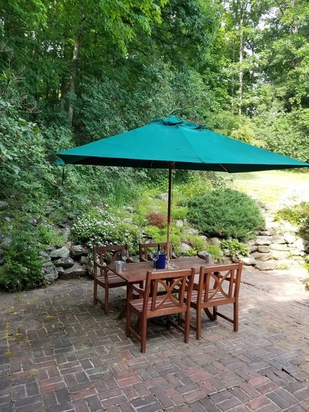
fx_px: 309
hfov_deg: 53.1
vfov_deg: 67.3
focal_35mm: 26
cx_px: 154
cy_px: 206
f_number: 1.7
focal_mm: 4.25
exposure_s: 1/147
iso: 50
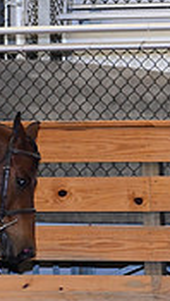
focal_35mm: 451
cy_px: 114
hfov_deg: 2.7
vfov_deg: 4.8
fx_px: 3599
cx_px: -240
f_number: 5.6
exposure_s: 1/250
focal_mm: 130
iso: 4000
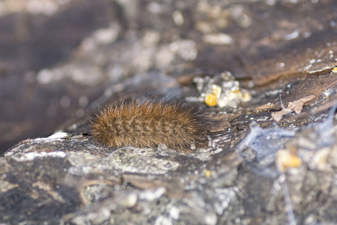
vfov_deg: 6.9
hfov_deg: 10.3
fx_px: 1872
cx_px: 144
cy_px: 120
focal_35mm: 200
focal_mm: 90
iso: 125
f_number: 5
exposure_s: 1/125
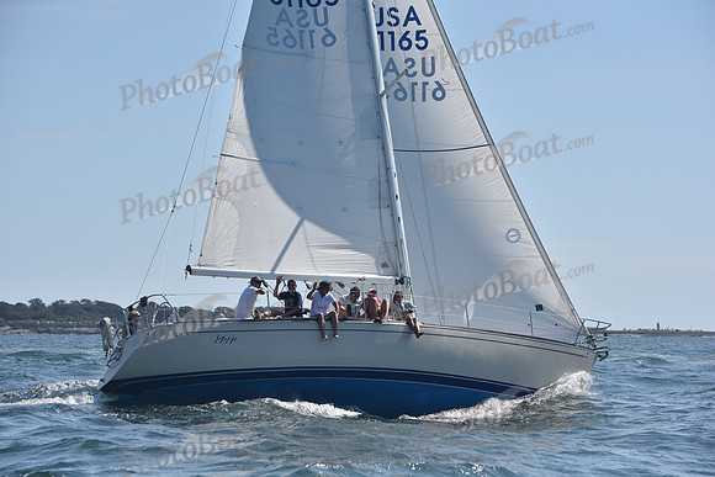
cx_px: 358
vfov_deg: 14.0
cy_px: 238
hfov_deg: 20.8
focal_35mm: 98
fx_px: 1947
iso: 250
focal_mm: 98
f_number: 5.6
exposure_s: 1/1250
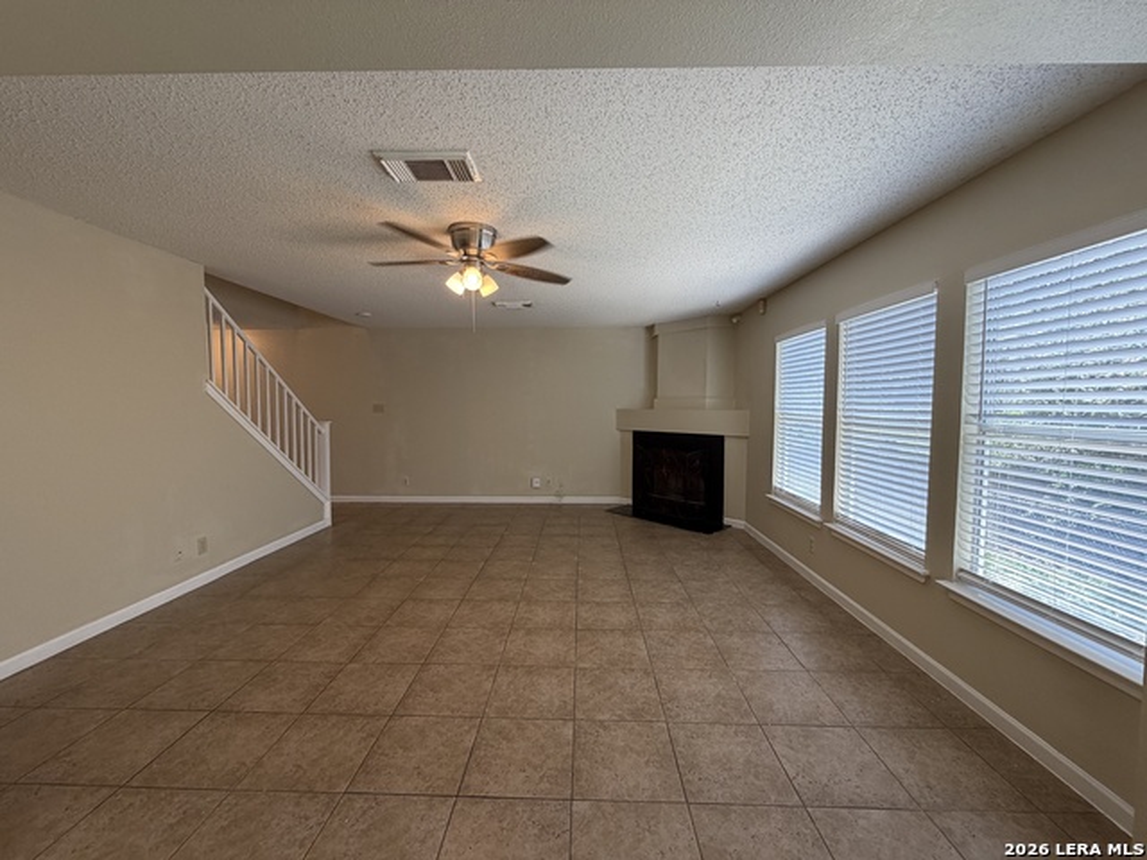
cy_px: 430
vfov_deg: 85.7
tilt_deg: -2.2
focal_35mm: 14
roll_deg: -0.1
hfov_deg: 102.1
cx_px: 574
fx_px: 464
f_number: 2.2
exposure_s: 1/120
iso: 125
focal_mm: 2.22
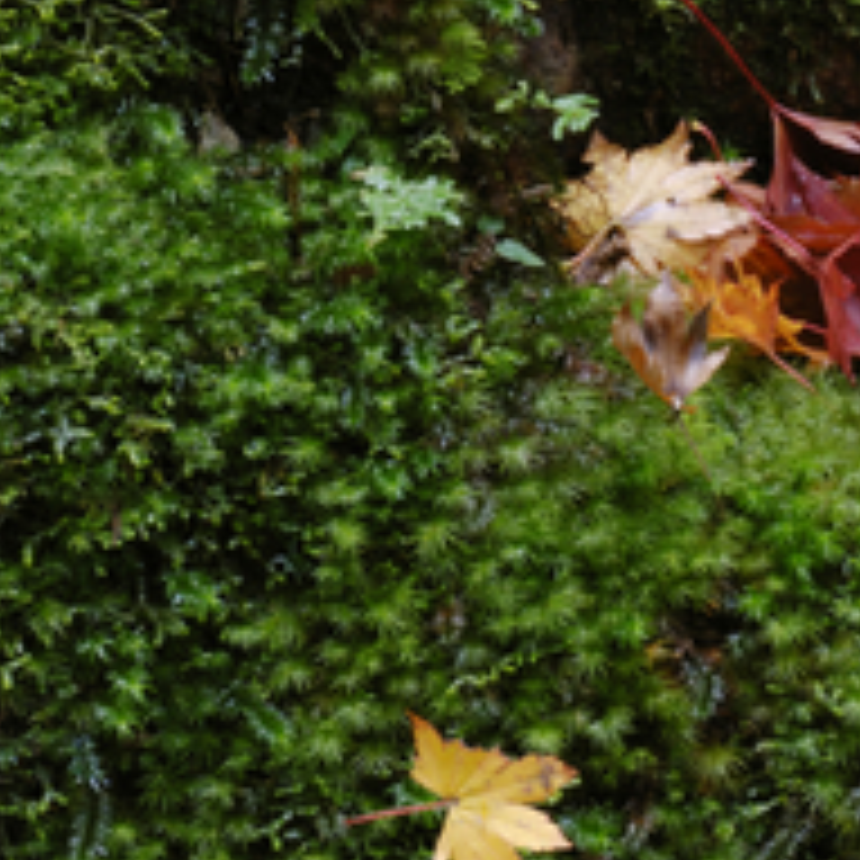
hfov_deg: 5.8
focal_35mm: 299
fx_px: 8404
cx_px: 1225
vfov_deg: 5.9
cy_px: 563
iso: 100
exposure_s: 4.5
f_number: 11
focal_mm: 70
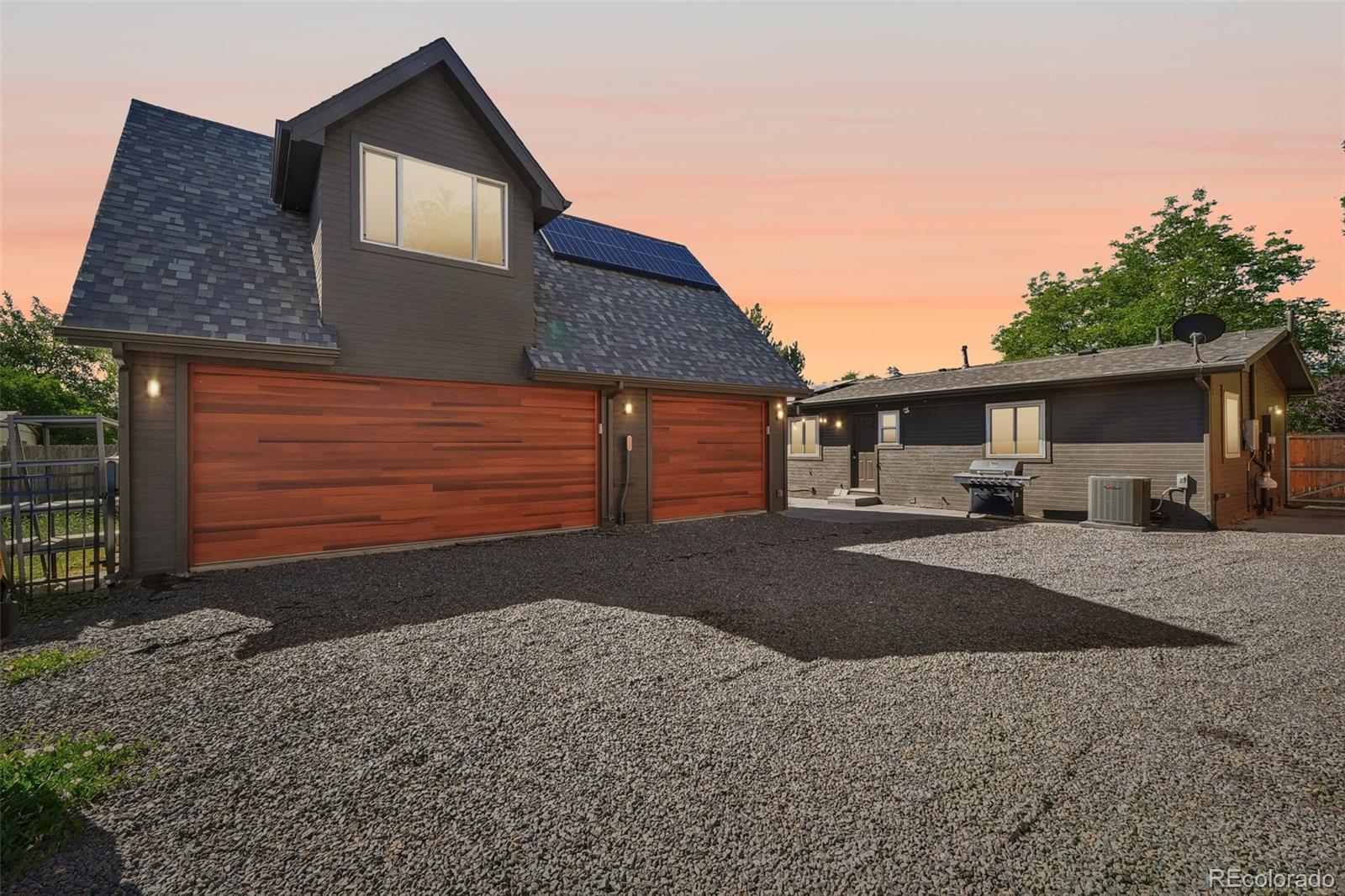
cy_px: 448
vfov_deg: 77.3
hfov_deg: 100.4
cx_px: 672
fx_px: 560
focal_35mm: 15
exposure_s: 1/320
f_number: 8
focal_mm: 10
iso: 800
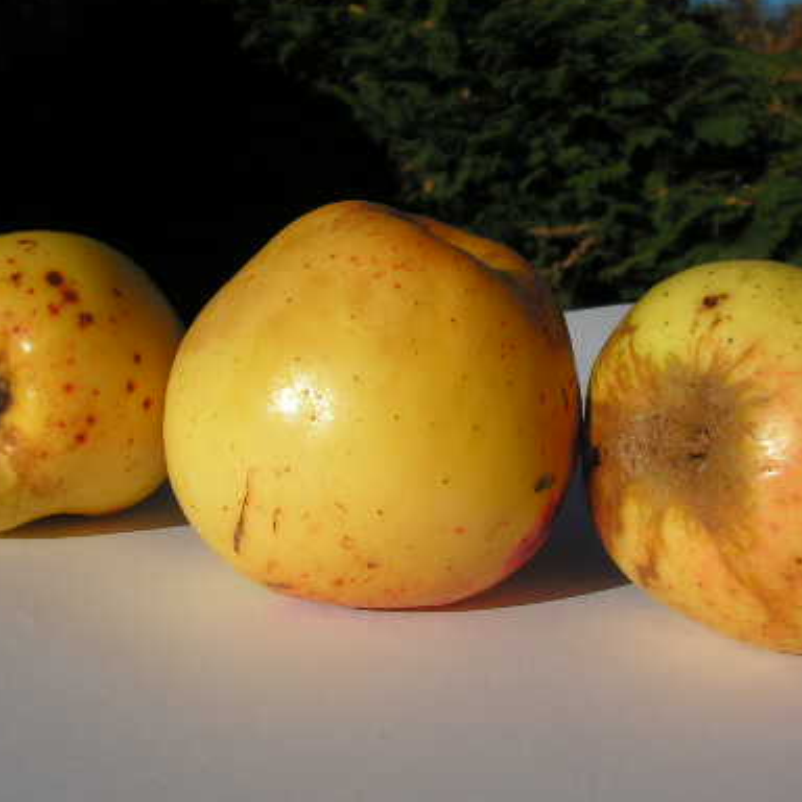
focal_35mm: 53
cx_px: 434
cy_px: 388
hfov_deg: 32.2
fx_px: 1389
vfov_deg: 32.2
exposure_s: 1/1250
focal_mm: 6
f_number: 4.8
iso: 64
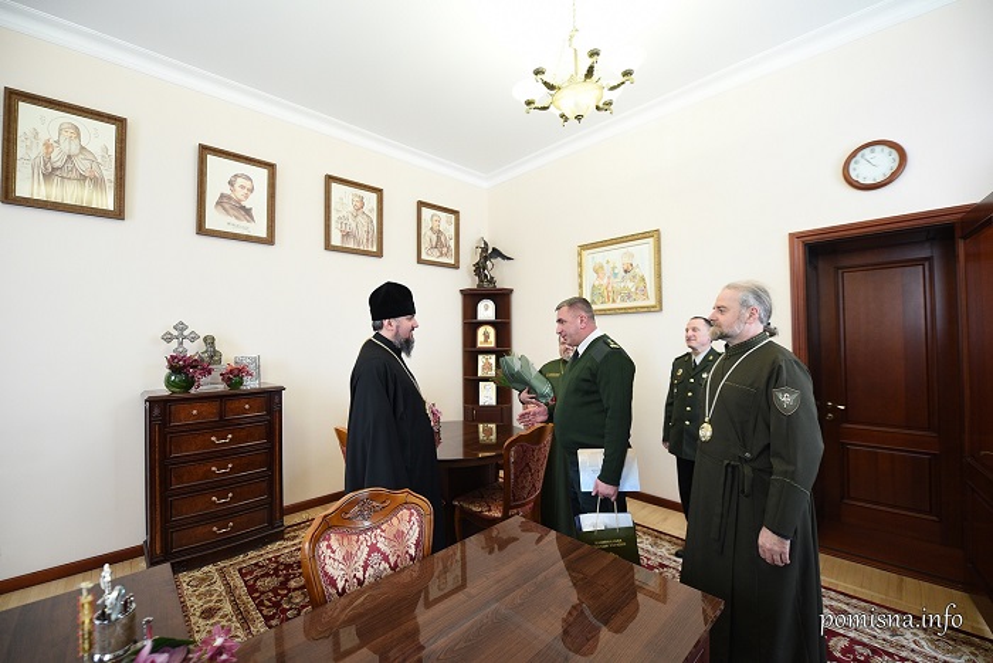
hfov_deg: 100.4
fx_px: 414
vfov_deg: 77.4
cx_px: 496
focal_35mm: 15
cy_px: 332
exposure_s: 1/160
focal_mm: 15
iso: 1600
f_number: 2.8
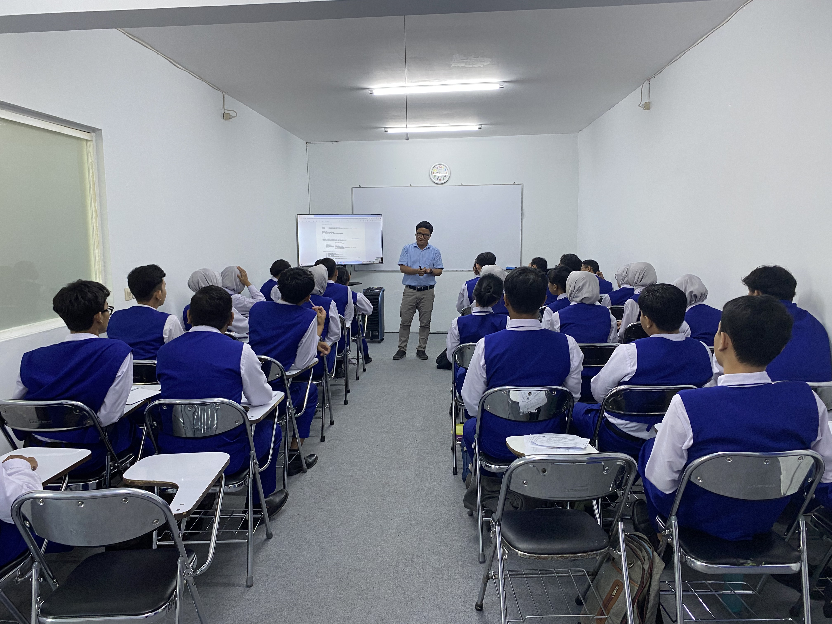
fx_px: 625
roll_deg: +1.8
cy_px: 312
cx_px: 416
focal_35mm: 26
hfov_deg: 67.3
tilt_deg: -5.6
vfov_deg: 53.1
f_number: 1.8
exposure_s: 1/60
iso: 100
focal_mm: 4.25
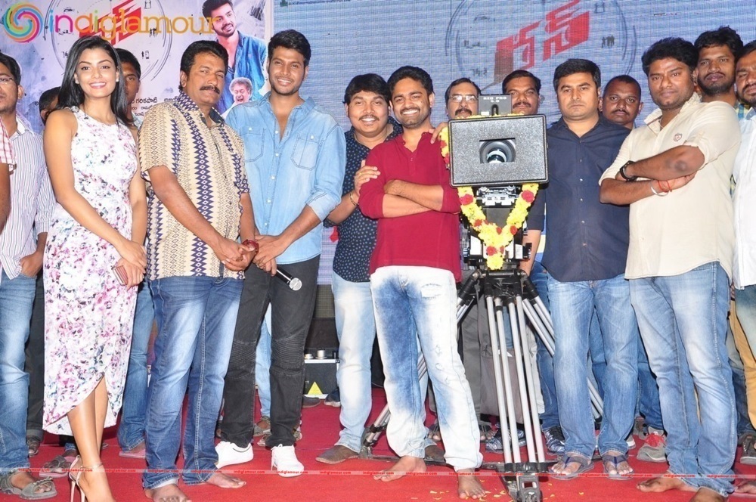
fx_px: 818
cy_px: 251
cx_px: 378
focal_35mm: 39
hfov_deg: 49.6
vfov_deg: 34.1
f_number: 6.3
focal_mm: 26
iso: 640
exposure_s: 1/125
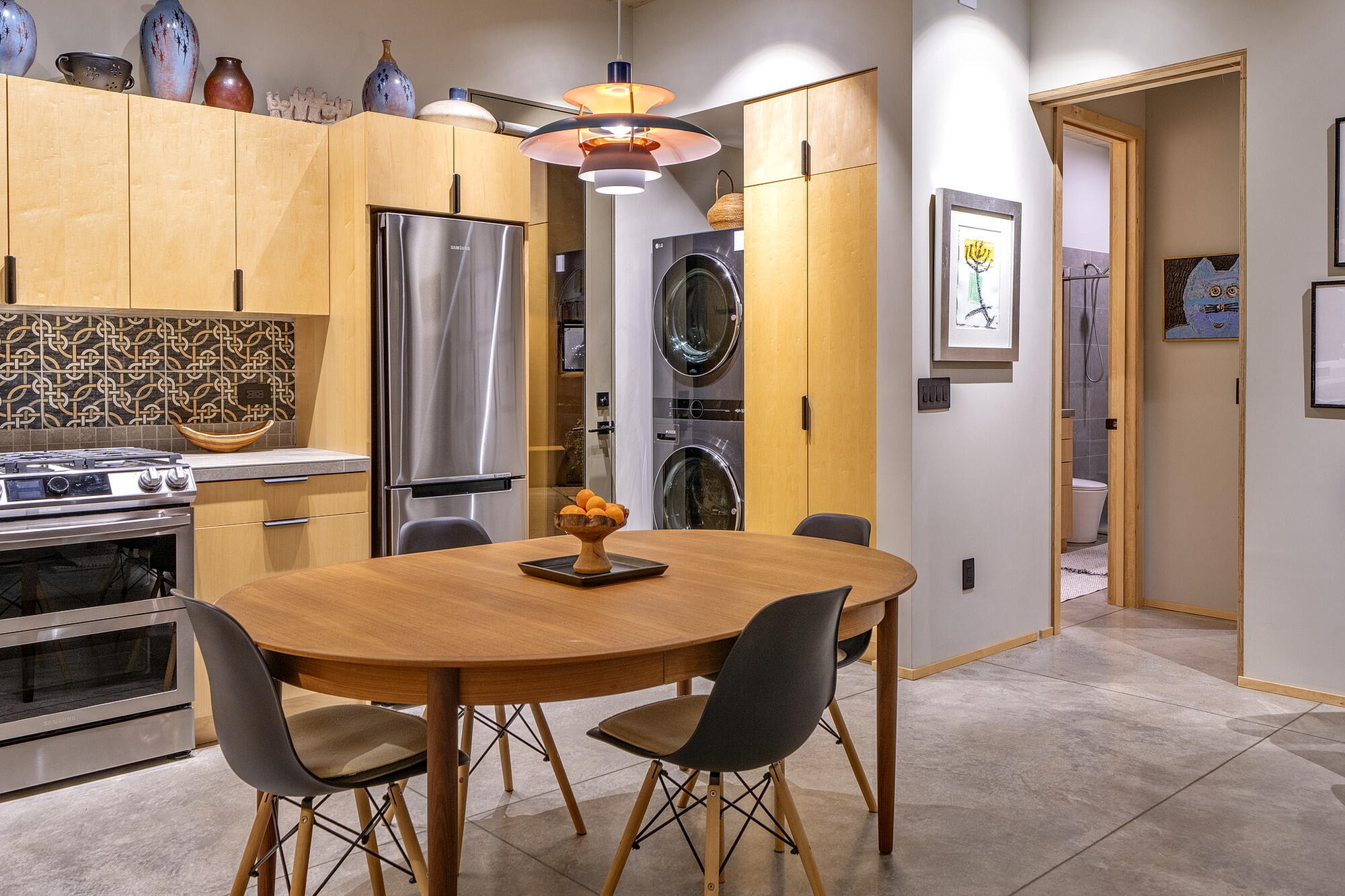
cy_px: 390
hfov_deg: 65.5
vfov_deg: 46.3
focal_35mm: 28
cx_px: 689
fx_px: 1046
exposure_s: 1/1.25
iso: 200
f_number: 7.1
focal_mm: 20
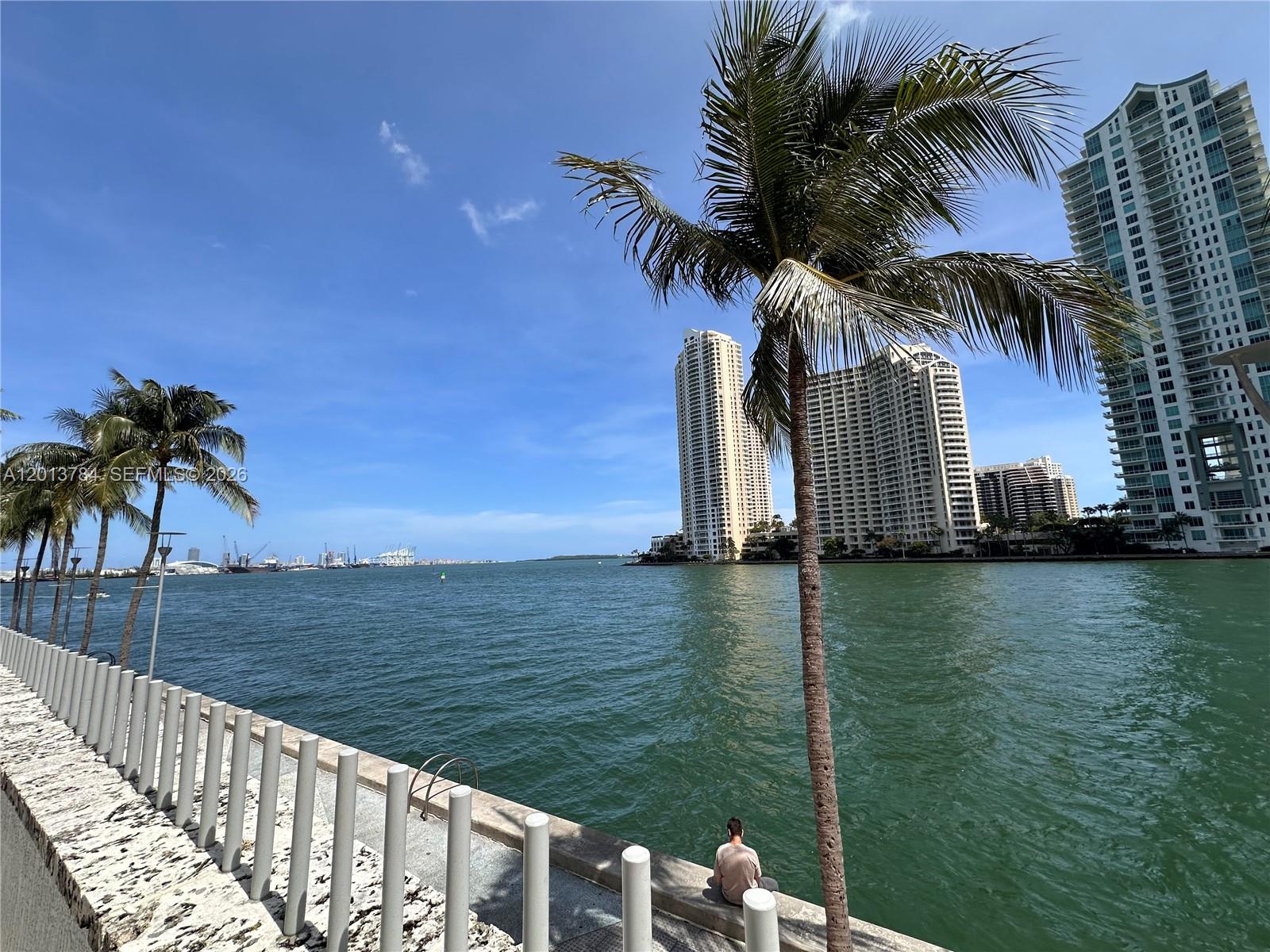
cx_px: 635
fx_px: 514
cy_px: 476
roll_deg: +1.3
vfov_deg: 85.7
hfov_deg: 102.1
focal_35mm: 14
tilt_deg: +7.9
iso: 50
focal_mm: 2.22
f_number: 2.2
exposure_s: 1/2398
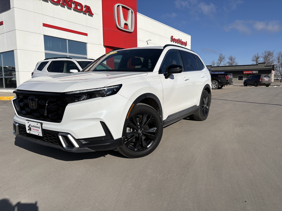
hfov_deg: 67.3
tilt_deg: -7.3
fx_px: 212
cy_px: 106
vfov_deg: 53.1
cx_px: 141
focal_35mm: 26
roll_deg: +1.4
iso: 50
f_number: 1.6
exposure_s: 1/10101
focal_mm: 5.96
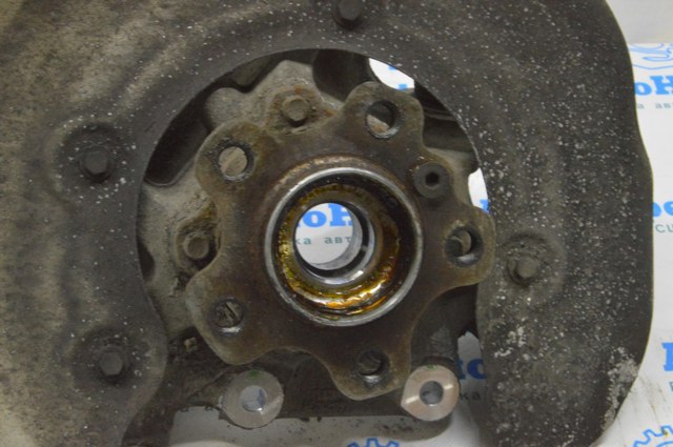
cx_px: 336
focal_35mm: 68
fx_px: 1260
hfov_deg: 29.9
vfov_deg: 20.1
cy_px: 224
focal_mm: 45
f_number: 20
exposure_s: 1/15
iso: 6400
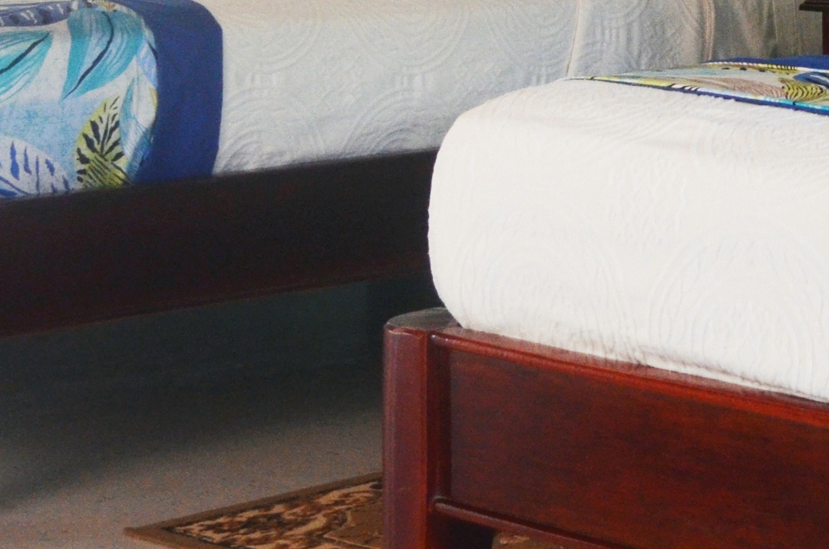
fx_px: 2827
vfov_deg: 10.9
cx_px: 897
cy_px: -127
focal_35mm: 123
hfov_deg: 16.2
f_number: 4
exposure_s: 1/60
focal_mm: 22
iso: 720
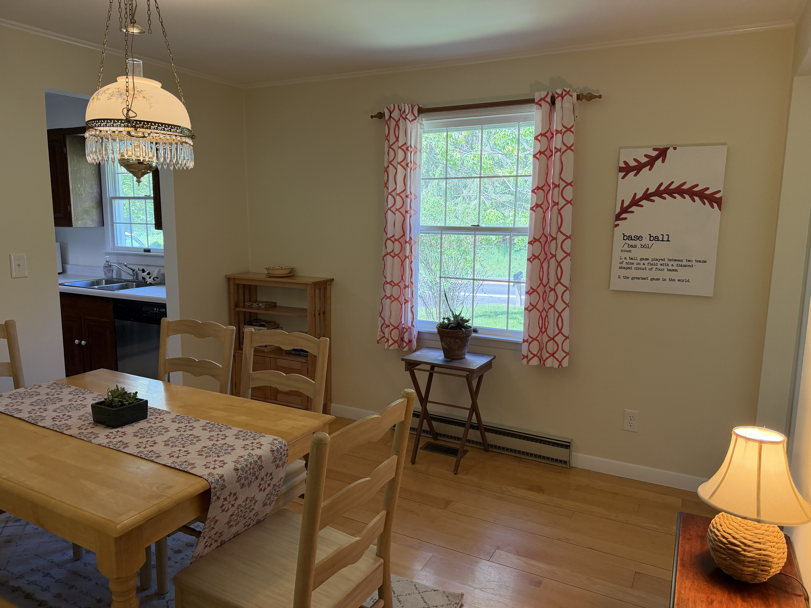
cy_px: 304
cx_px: 406
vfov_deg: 56.8
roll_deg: -0.8
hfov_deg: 71.6
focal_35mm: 24
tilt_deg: -8.1
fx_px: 562
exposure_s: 1/167
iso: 200
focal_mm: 6.76
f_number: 1.78
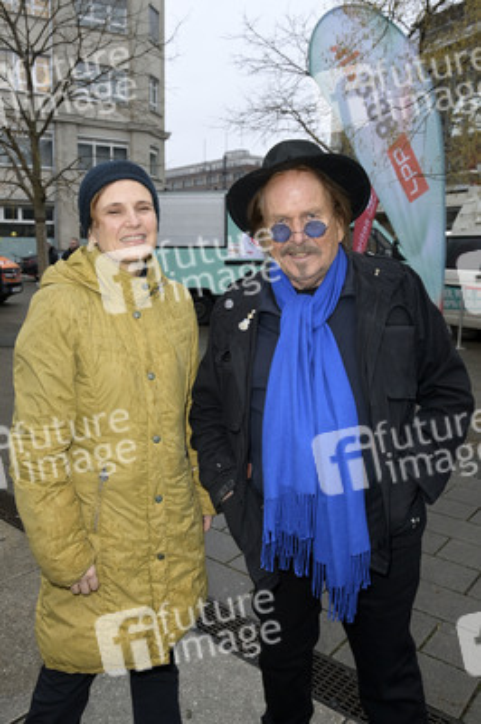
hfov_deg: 47.9
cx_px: 240
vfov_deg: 67.4
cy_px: 362
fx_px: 542
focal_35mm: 27
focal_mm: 27
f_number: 6.3
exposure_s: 1/160
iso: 1600
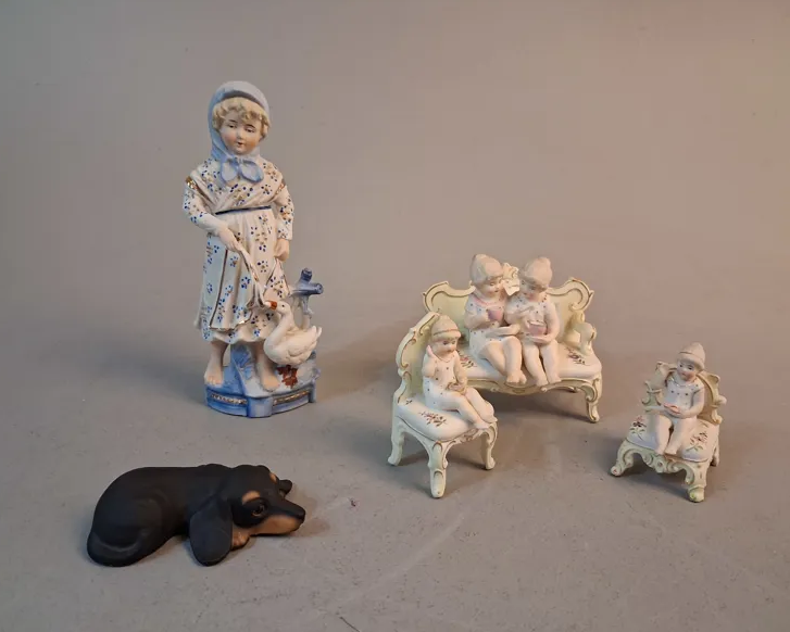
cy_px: 315
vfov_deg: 50.0
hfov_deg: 60.4
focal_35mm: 29
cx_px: 390
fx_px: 678
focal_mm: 4
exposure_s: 1/50
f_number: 1.8
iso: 250
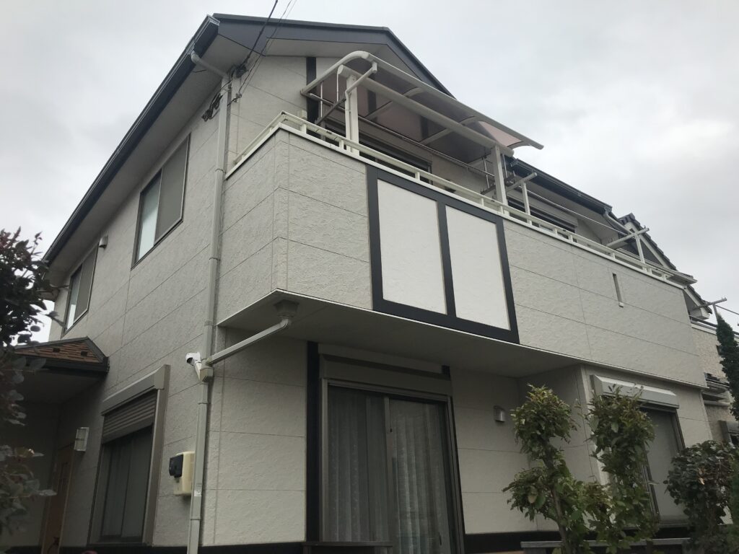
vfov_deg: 49.7
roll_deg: +2.2
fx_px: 598
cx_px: 370
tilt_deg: +23.2
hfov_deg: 63.4
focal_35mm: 28
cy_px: 277
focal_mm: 3.99
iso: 20
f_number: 1.8
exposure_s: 1/1650
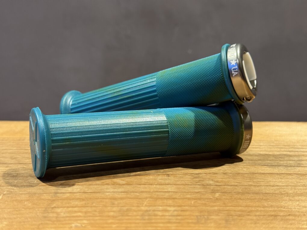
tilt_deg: -7.7
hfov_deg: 39.7
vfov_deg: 30.3
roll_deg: -0.3
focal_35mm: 48
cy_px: 115
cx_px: 154
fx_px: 426
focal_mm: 6.76
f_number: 1.78
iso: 160
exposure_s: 1/60
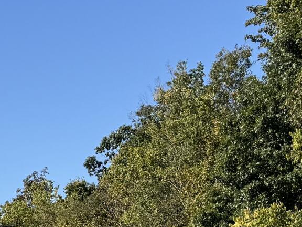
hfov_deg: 14.4
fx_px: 1091
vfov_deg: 11.1
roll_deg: +2.9
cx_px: -195
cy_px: 395
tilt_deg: -3.8
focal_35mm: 125
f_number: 1.78
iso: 80
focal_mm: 6.76
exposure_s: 1/3759
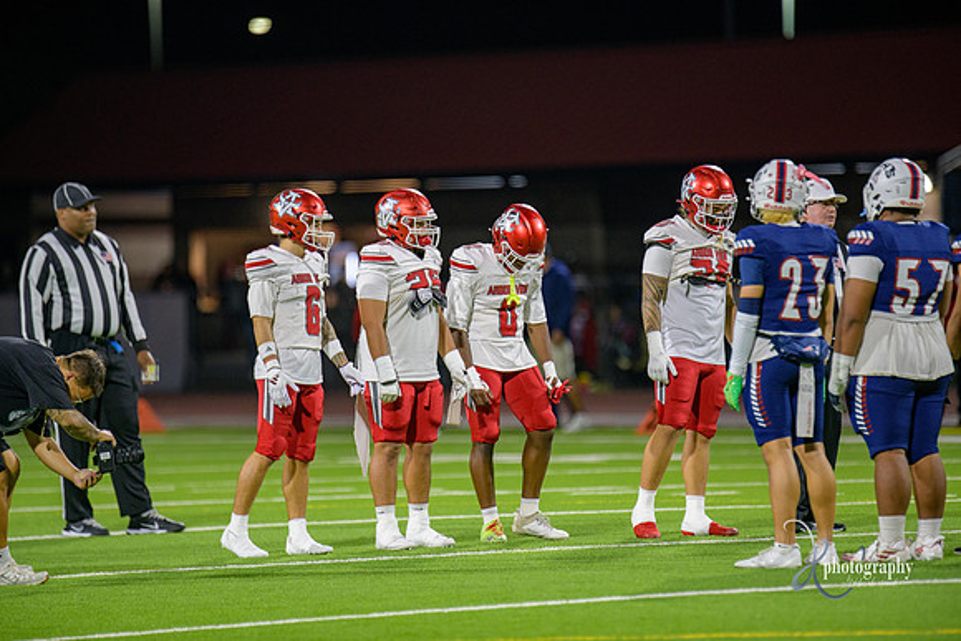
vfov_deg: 4.6
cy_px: 320
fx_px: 8010
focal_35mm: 300
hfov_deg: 6.9
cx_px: 480
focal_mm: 300
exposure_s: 1/250
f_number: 2.8
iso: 1250
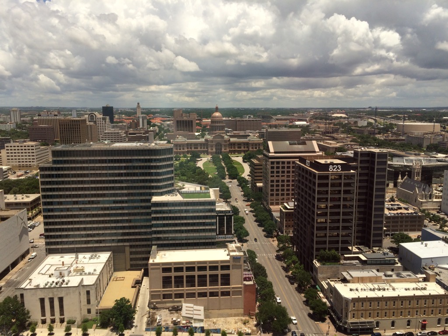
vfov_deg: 48.2
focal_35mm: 29
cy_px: 168
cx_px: 224
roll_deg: +0.7
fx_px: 375
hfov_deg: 61.7
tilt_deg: -8.9
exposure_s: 1/977
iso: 32
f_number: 2.2
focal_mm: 4.15
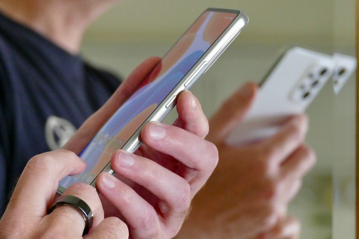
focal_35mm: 154
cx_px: 180
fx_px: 1536
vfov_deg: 8.9
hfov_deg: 13.3
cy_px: 120
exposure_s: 1/50
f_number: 4
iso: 1600
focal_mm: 56.08
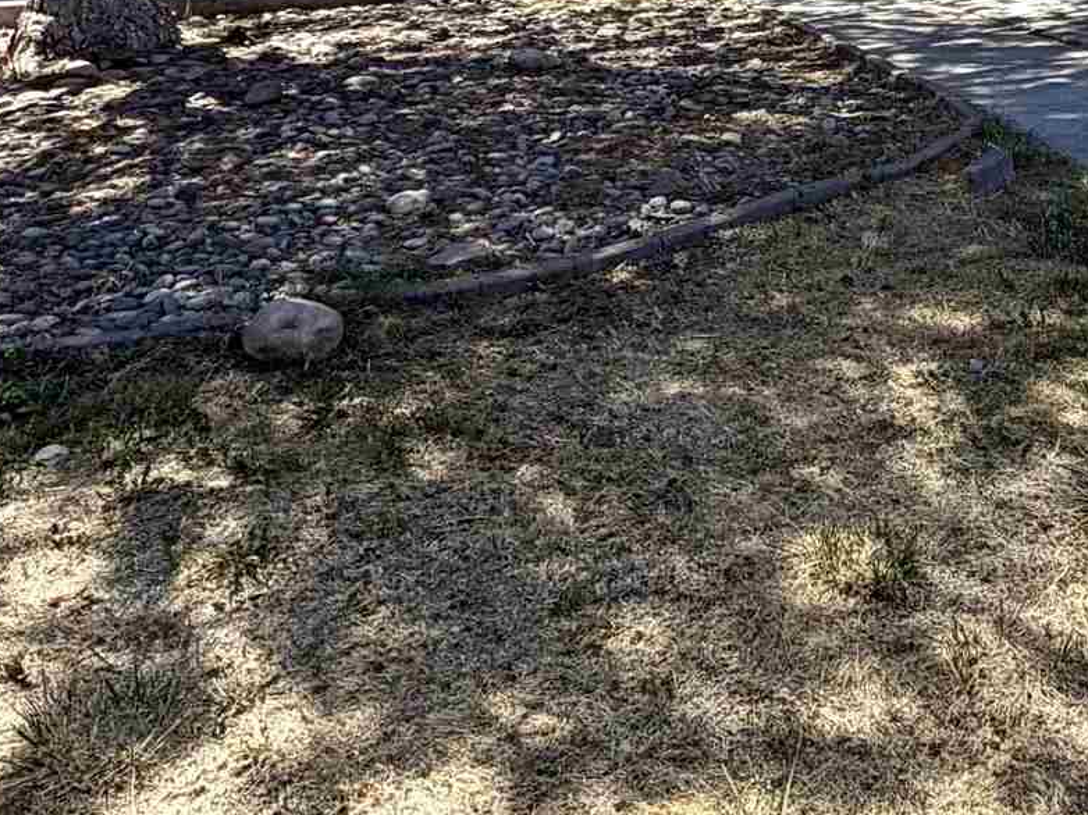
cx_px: 960
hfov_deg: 33.3
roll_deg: +1.3
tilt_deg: -1.1
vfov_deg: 24.0
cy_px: -175
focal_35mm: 55
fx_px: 1728
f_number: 2.2
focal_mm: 2.22
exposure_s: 1/770
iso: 25
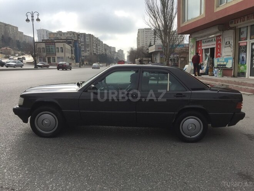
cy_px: 96
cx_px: 127
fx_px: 213
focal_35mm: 29
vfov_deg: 48.2
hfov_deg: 61.7
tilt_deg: -6.0
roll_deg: +2.7
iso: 32
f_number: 2.2
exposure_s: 1/1582
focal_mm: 4.15
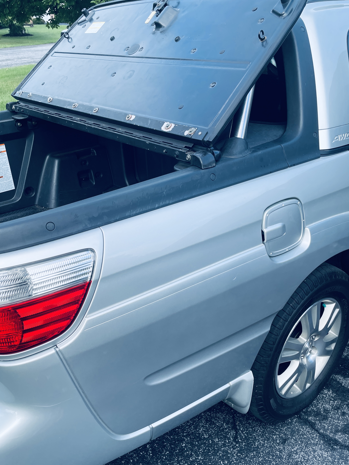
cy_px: 244
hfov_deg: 44.2
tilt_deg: -28.2
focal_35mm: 32
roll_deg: +1.7
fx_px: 430
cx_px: 175
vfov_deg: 56.8
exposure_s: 1/1006
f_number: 1.6
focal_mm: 4.2
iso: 32
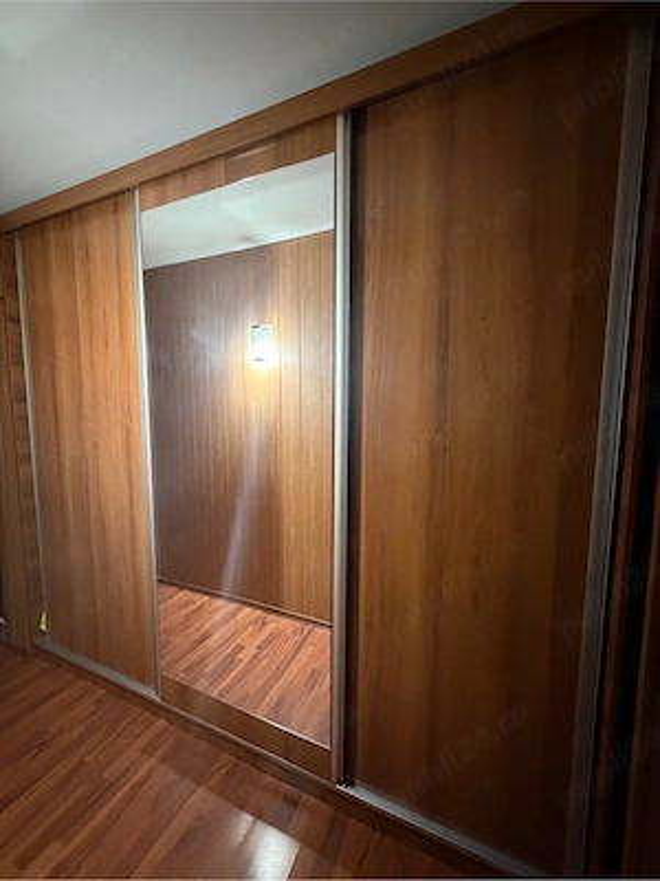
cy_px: 440
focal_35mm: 14
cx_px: 330
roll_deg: -0.9
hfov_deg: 85.7
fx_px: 356
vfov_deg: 102.1
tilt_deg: -5.2
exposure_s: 1/33
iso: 1000
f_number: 2.2
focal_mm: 2.22
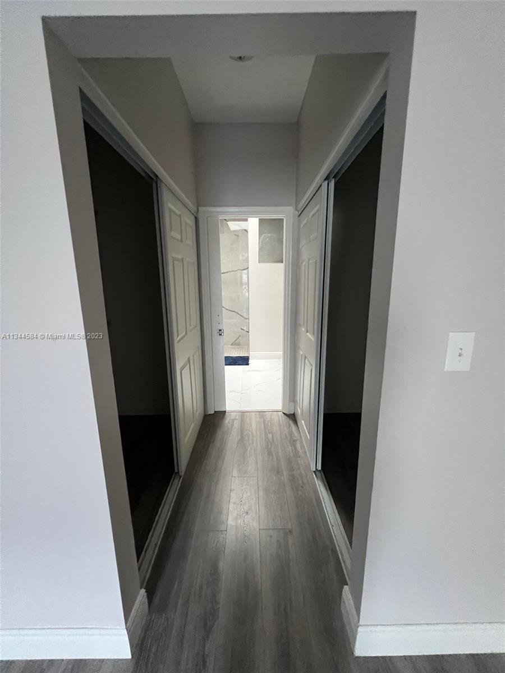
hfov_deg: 89.9
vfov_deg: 106.2
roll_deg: +1.2
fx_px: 253
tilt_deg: -12.0
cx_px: 252
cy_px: 336
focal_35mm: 13
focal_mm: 1.57
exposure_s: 1/60
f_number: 1.8
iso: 640
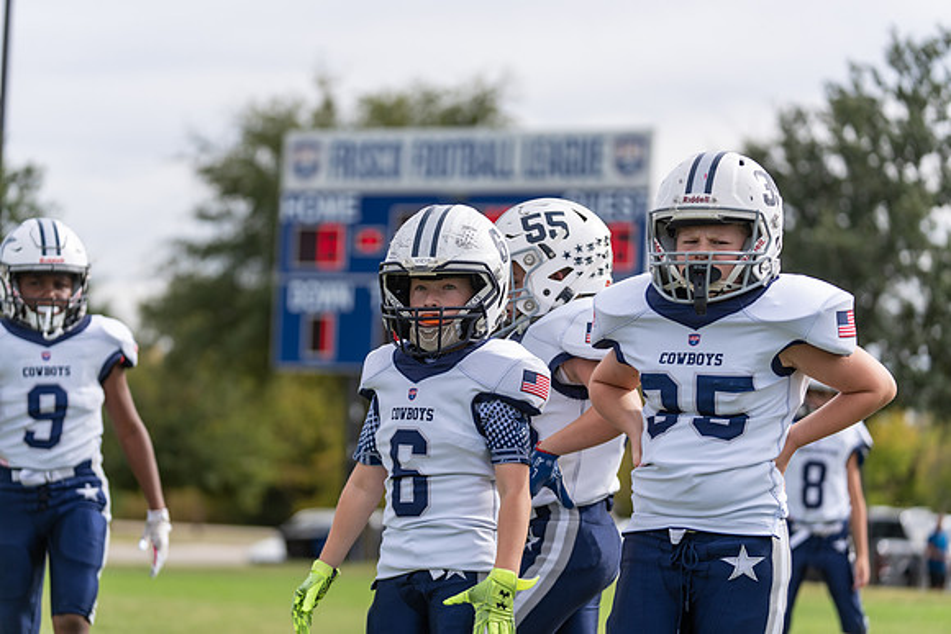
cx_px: 476
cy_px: 317
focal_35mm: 102
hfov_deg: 20.0
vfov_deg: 13.4
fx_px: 2695
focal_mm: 102
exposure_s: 1/1600
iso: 125
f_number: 2.8
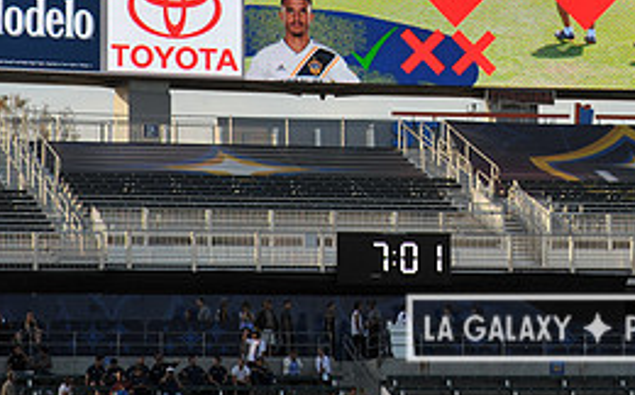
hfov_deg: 8.4
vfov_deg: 5.2
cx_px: 579
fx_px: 4323
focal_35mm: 250
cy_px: -39
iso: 400
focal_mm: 110
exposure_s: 1/400
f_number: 10
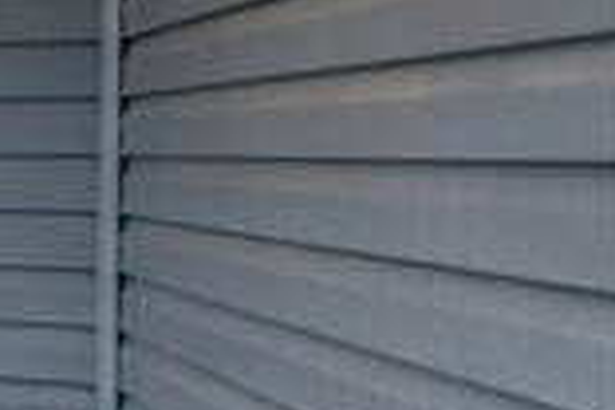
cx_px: -954
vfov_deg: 18.9
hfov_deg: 14.1
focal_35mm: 72
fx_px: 1230
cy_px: 193
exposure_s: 1/4
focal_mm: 14
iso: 50
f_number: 11
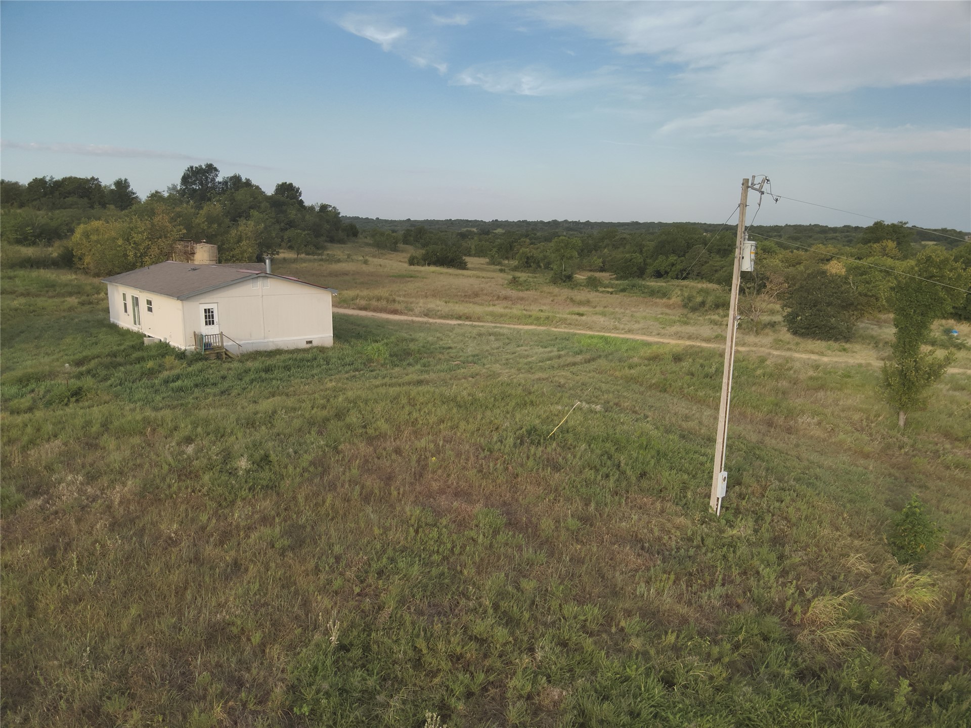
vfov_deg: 56.8
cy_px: 364
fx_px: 673
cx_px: 486
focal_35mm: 24
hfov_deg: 71.6
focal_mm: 4.4
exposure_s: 1/350
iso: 110
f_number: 2.8
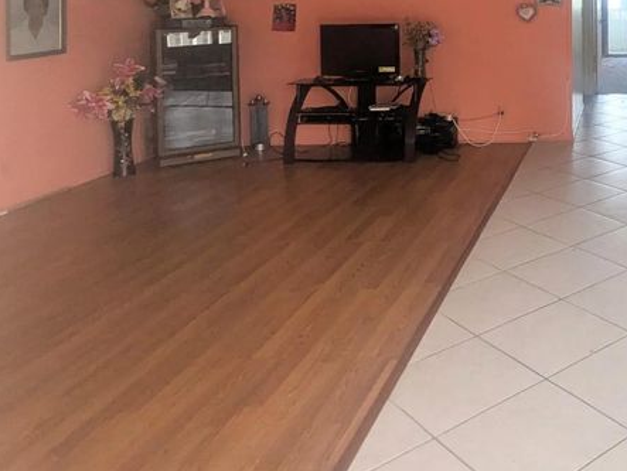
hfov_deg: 42.1
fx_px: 671
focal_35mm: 37
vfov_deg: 34.5
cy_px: -22
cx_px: 651
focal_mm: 2.35
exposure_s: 1/236
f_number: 2.2
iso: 282
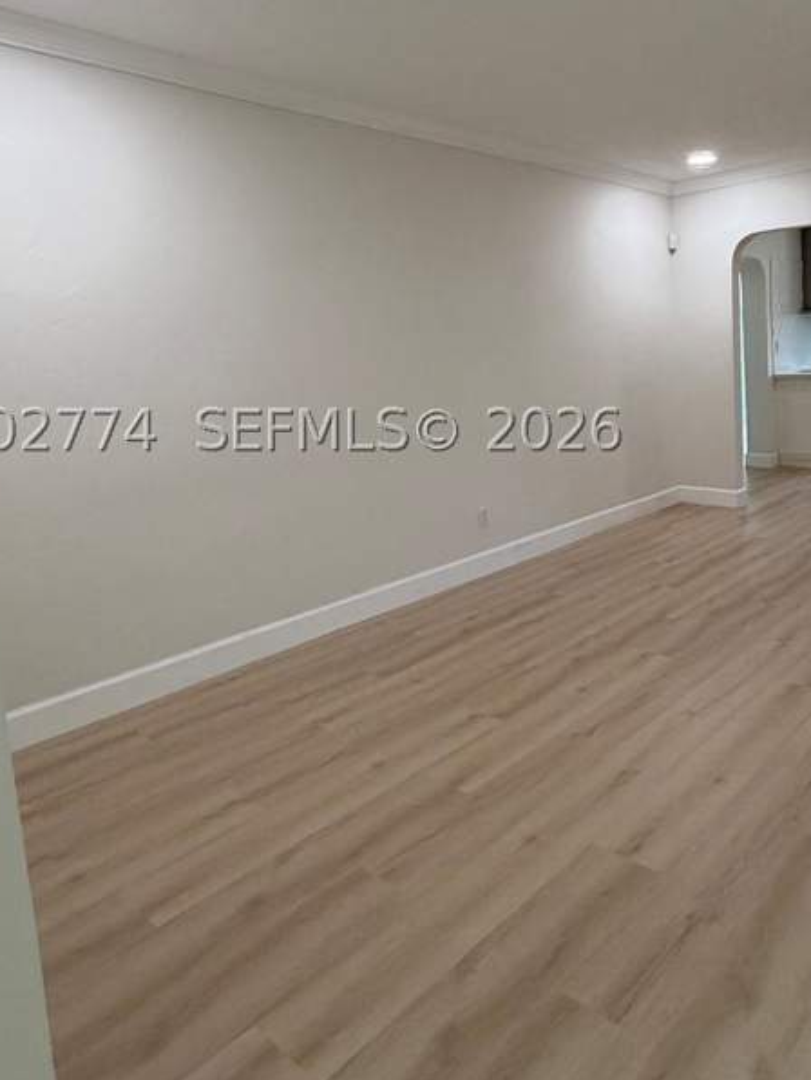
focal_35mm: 25
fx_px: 781
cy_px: 429
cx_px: 550
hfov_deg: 53.6
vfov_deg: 68.6
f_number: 2.2
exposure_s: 1/120
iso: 250
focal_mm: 2.22
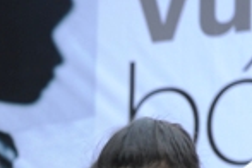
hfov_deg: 7.7
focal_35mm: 262
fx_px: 1834
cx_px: -141
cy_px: 242
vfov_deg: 5.2
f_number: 4.5
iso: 640
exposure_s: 1/80
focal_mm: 70
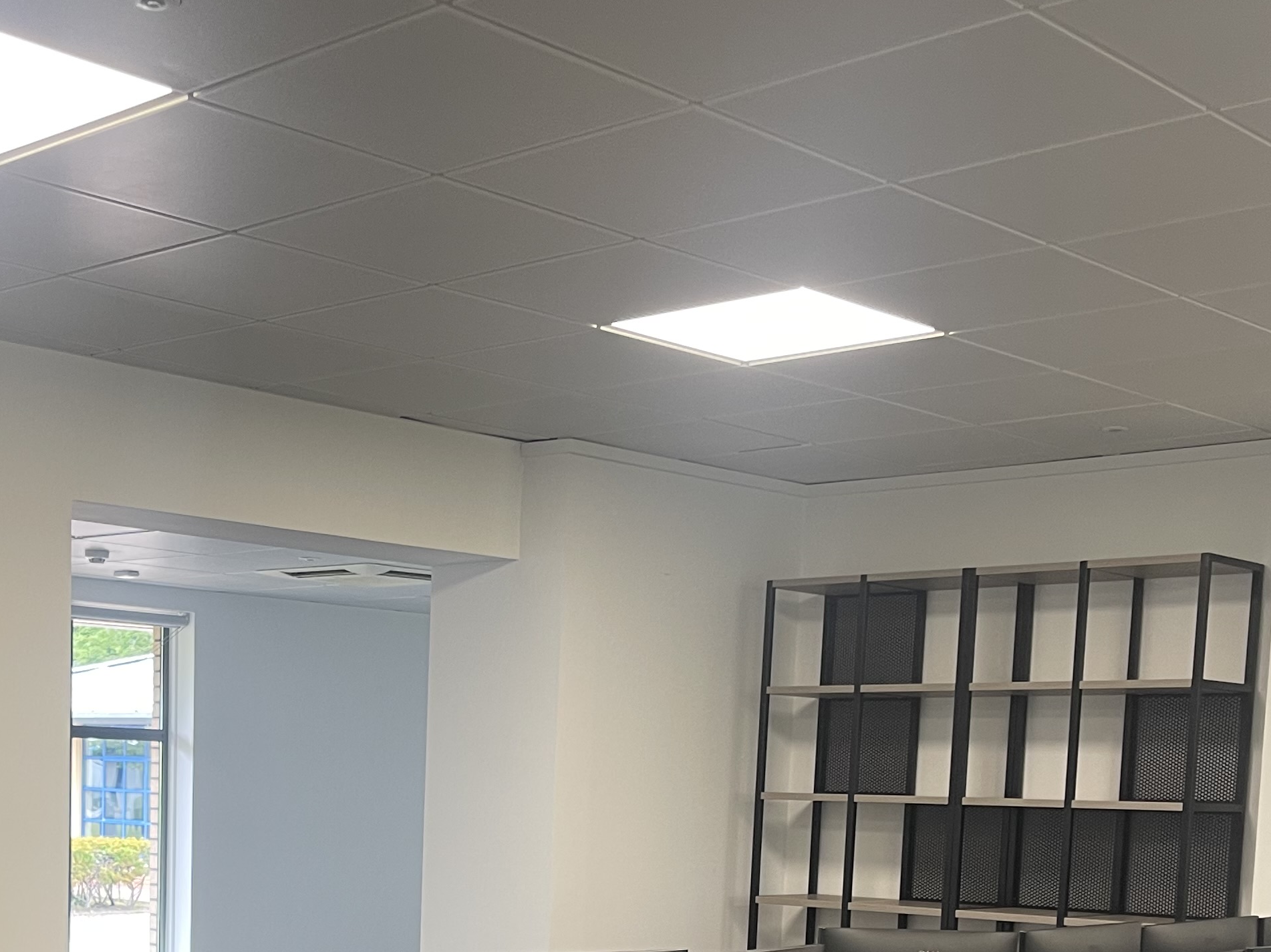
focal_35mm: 53
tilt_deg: -6.5
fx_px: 1946
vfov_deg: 25.9
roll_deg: -1.2
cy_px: 980
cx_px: 382
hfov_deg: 35.7
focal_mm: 5.1
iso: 64
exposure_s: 1/50
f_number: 1.6
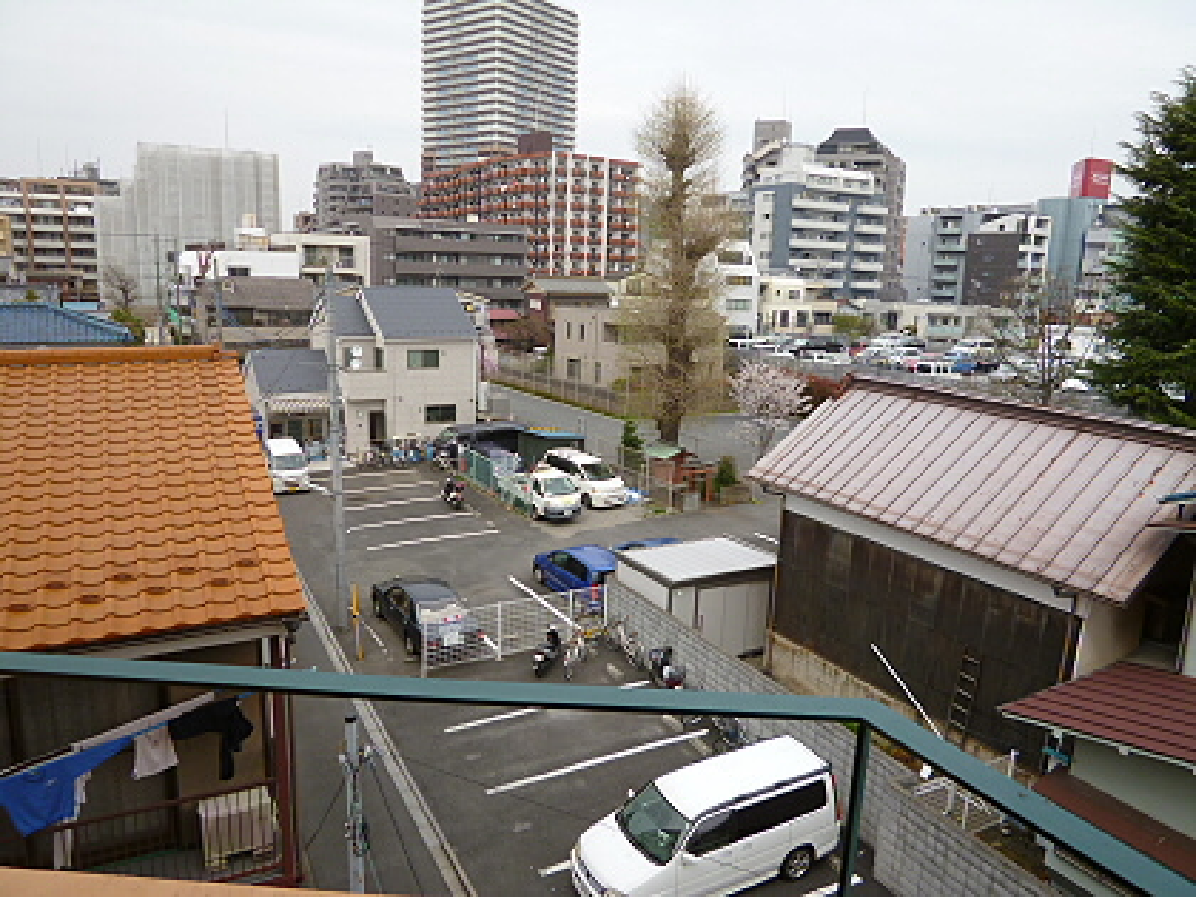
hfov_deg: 71.6
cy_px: 448
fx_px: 829
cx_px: 598
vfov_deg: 56.8
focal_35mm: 24
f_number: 2.5
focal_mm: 4.3
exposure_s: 1/640
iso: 100
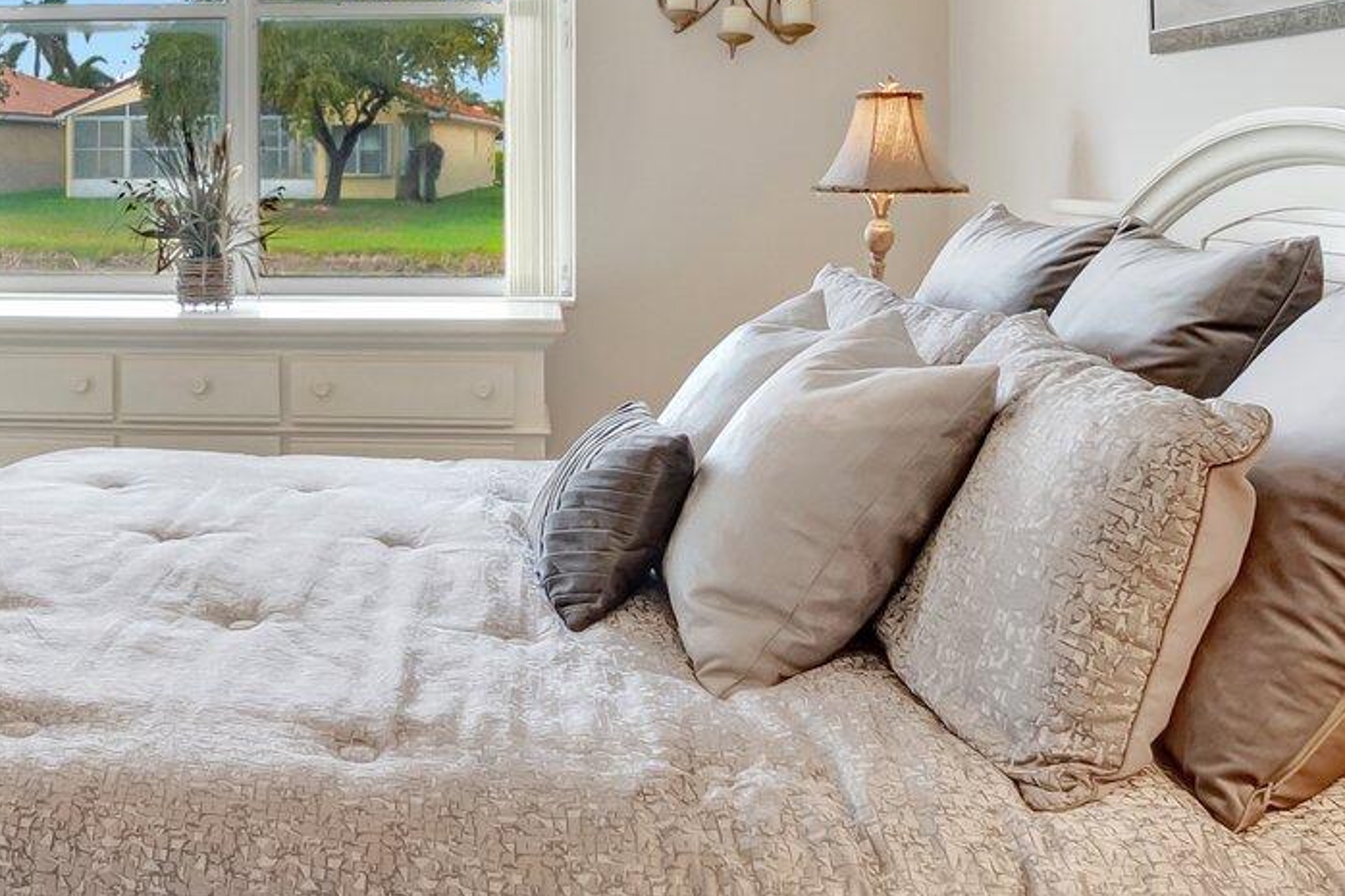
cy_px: 86
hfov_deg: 42.8
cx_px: 301
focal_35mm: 44
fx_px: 1643
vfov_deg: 29.2
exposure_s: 1/40
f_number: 8
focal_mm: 10
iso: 640
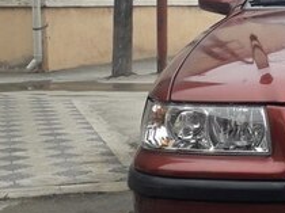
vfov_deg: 17.3
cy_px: 79
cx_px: 437
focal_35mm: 85
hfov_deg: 19.7
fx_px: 699
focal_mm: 3.6
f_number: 1.9
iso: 40
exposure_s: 1/351
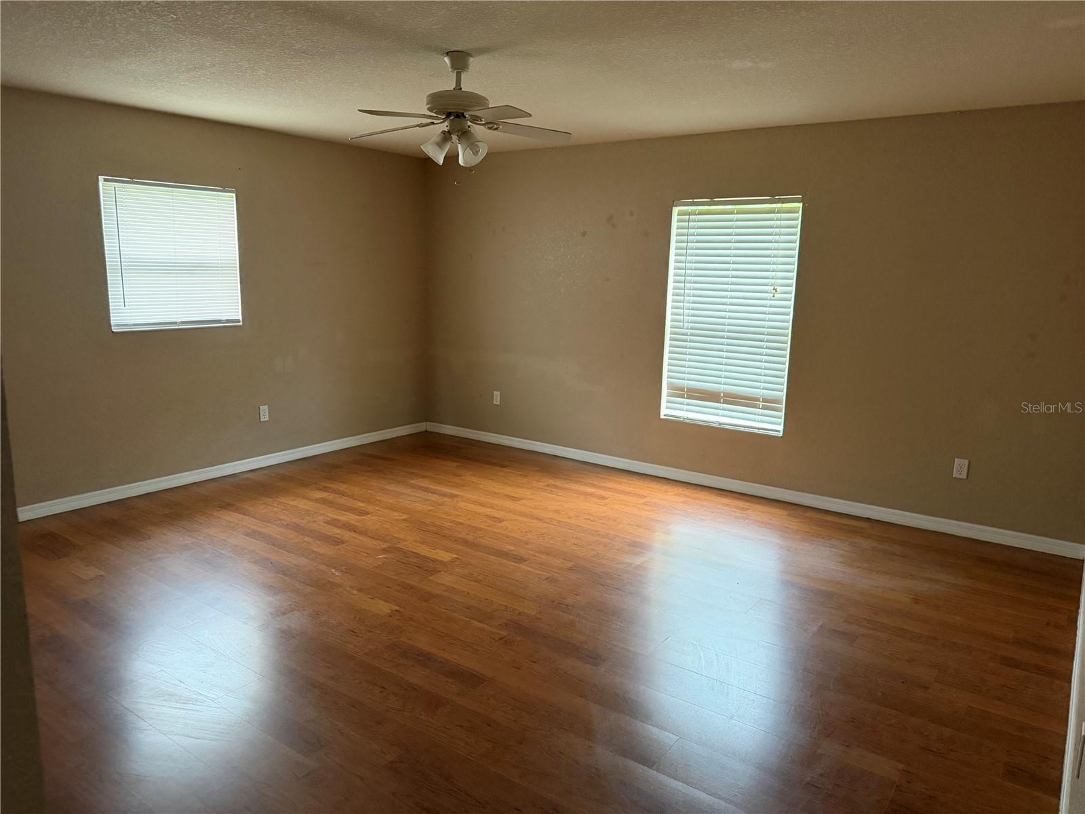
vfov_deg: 56.8
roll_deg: -1.1
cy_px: 407
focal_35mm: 24
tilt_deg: -9.5
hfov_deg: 71.6
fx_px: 752
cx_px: 542
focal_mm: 6.76
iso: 640
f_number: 1.78
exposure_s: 1/60
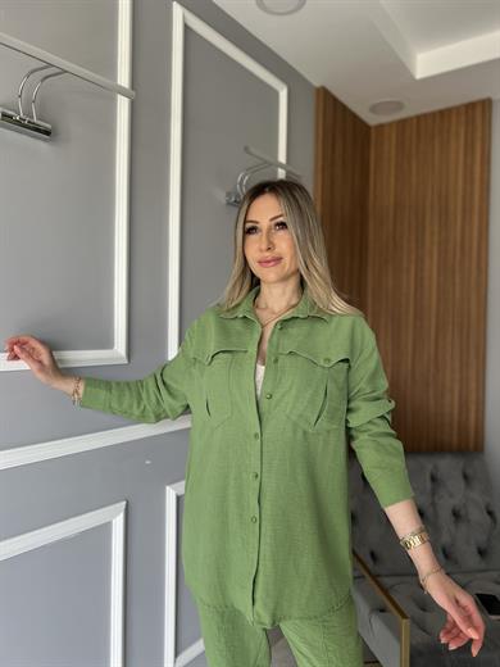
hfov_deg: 53.1
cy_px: 334
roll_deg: -0.5
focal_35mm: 26
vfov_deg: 67.3
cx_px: 250
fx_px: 501
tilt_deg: +0.2
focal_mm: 5.7
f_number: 1.5
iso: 50
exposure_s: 1/121
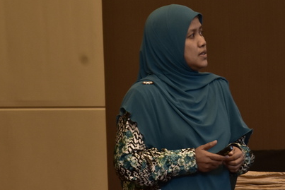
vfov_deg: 4.7
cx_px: 194
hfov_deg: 7.0
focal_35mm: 292
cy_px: 90
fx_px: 2312
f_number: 7.1
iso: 1000
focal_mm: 98
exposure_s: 1/50
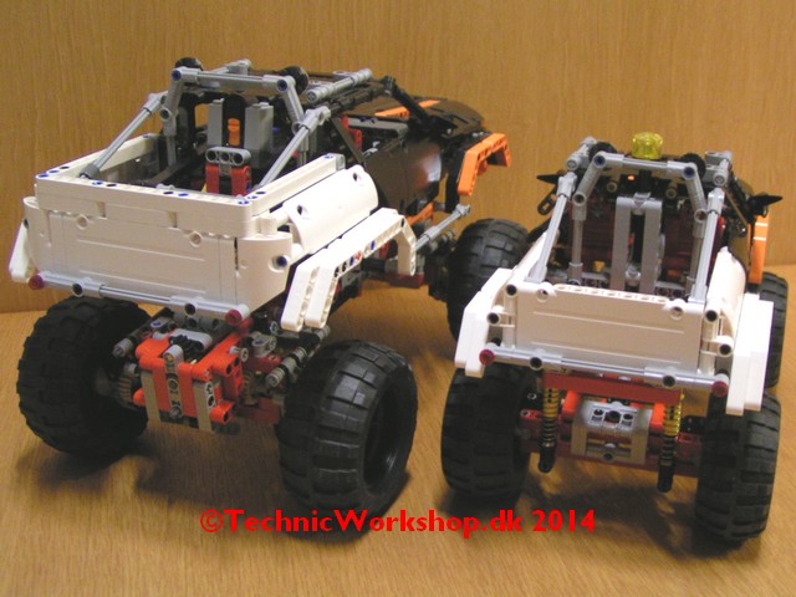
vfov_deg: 35.1
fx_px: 943
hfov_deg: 45.8
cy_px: 298
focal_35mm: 41
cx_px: 398
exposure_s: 1/6
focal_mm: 6.3
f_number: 2.8
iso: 200
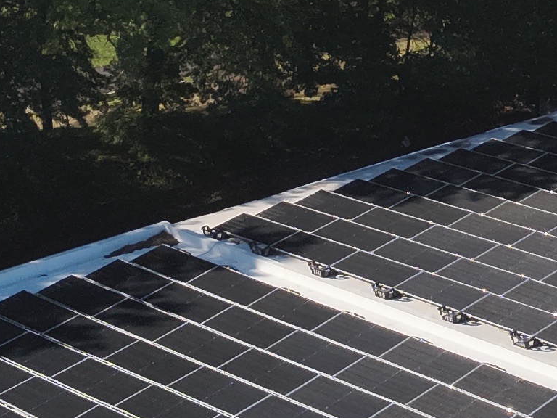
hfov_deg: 15.7
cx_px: 443
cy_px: -1
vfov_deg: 11.7
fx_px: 2011
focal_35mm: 125
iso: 100
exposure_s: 1/1250
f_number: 2.8
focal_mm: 4.4
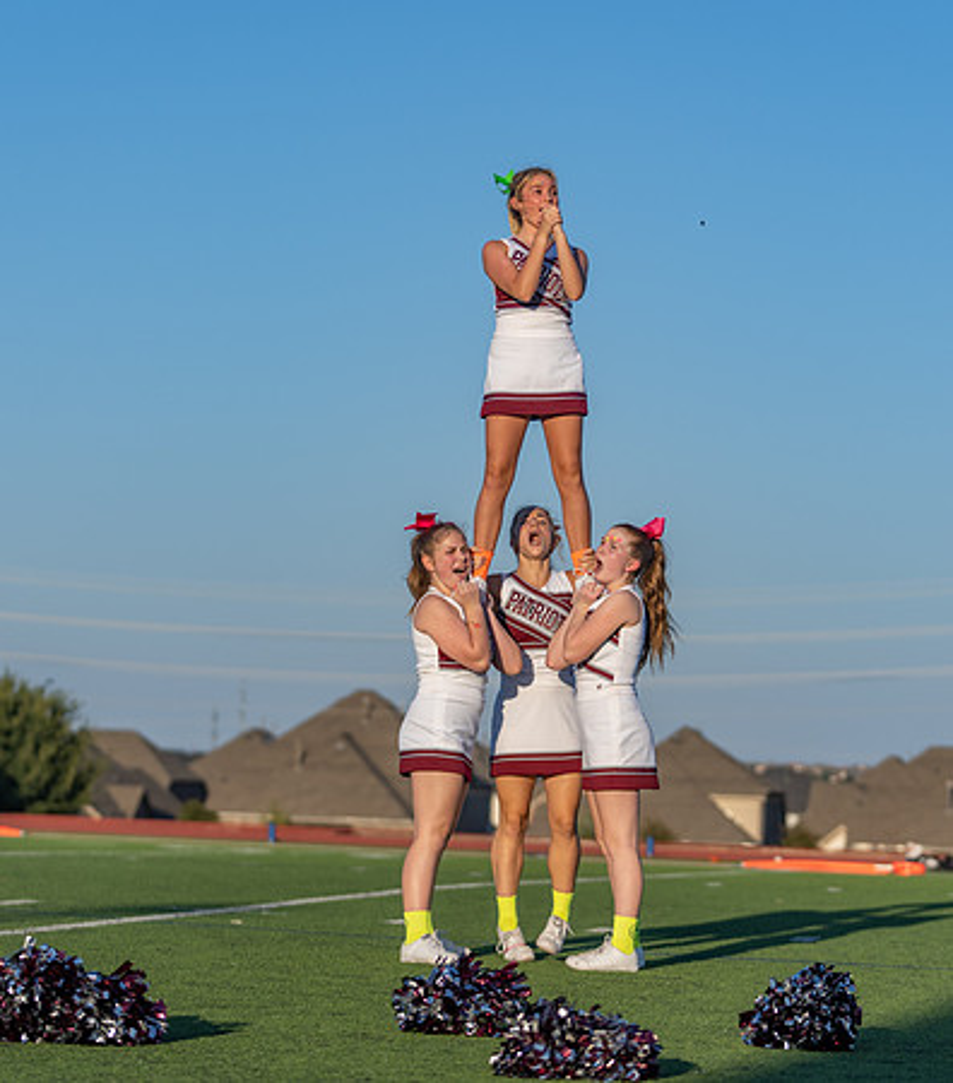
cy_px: 545
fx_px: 3993
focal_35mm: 120
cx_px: 489
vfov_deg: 15.4
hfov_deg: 13.6
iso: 100
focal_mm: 87
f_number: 2.8
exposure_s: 1/2000
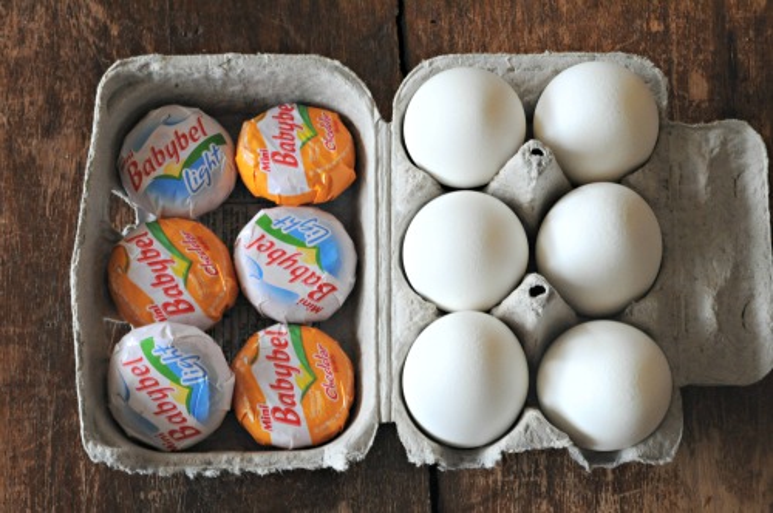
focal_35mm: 72
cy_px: 256
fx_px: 1544
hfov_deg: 28.1
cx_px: 386
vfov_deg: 18.9
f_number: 18
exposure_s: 1/13
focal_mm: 48
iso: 1000
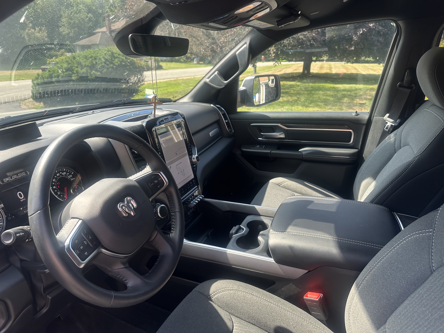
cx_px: 222
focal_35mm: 24
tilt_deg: -17.1
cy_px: 166
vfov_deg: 56.8
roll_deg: -1.3
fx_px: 308
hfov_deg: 71.6
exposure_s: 1/439
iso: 80
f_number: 1.78
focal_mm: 6.86
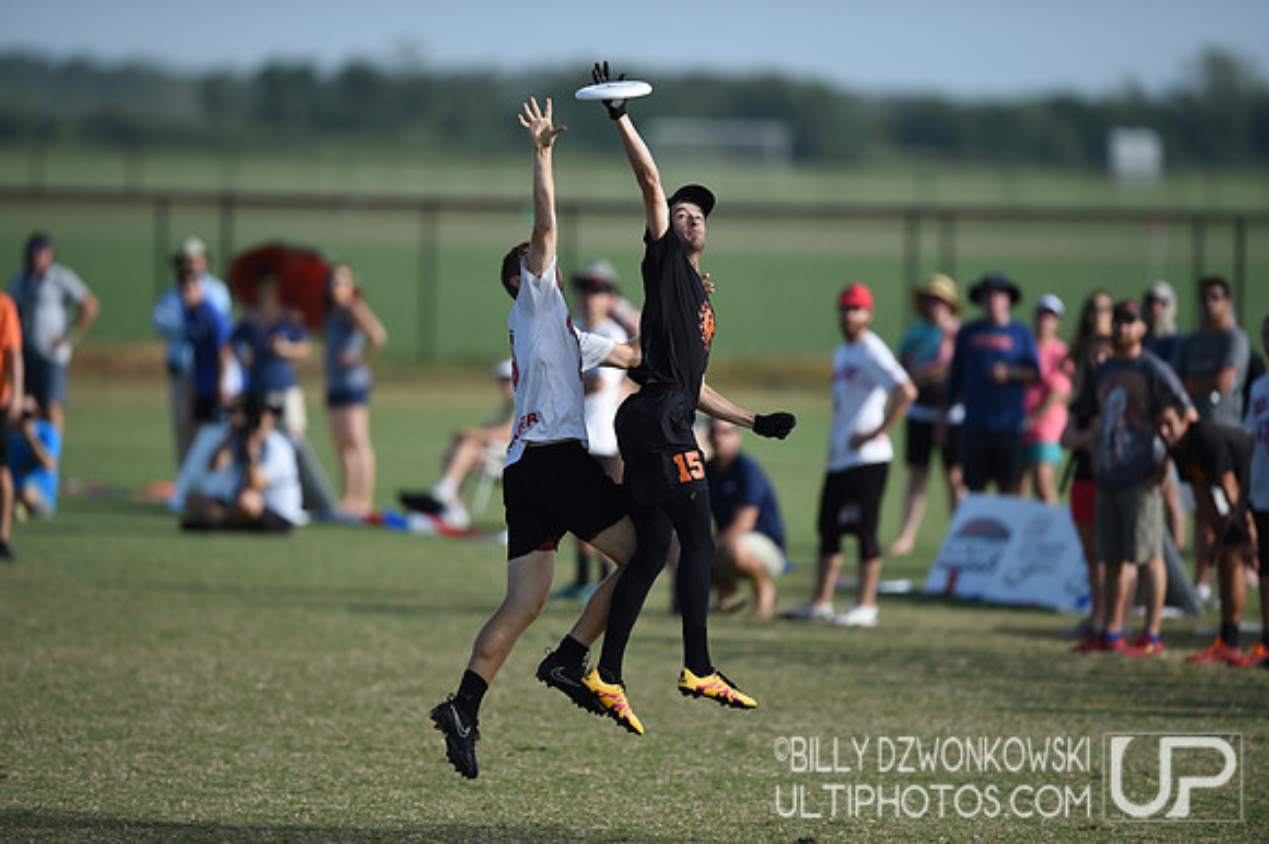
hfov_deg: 5.2
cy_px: 422
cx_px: 634
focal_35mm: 400
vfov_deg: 3.4
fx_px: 14091
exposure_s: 1/1600
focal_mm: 400
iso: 100
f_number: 3.2
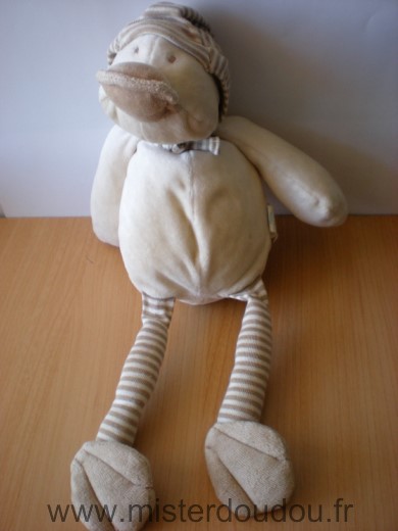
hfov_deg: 37.7
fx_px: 583
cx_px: 199
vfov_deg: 49.0
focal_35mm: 38
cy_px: 266
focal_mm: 6.3
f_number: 3.1
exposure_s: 1/60.3
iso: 125
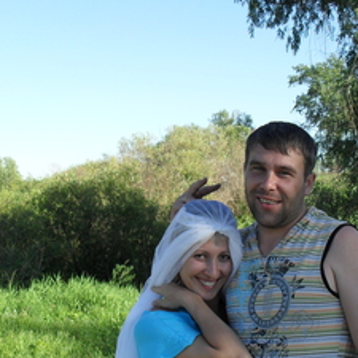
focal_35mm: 62
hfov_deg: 27.5
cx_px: 250
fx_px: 725
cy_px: 223
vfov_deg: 27.6
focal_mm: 6.3
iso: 100
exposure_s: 1/500
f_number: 3.2
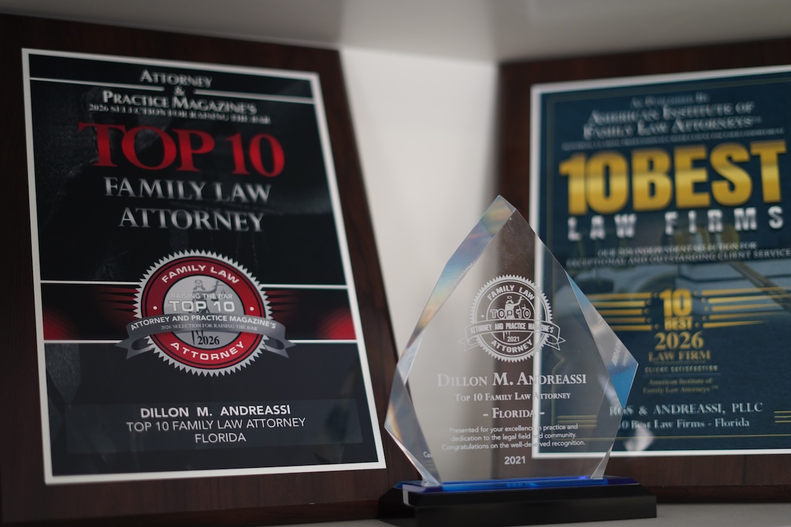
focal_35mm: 50
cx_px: 396
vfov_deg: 27.0
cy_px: 264
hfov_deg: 39.6
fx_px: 1099
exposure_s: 1/100
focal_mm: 50
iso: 800
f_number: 1.8
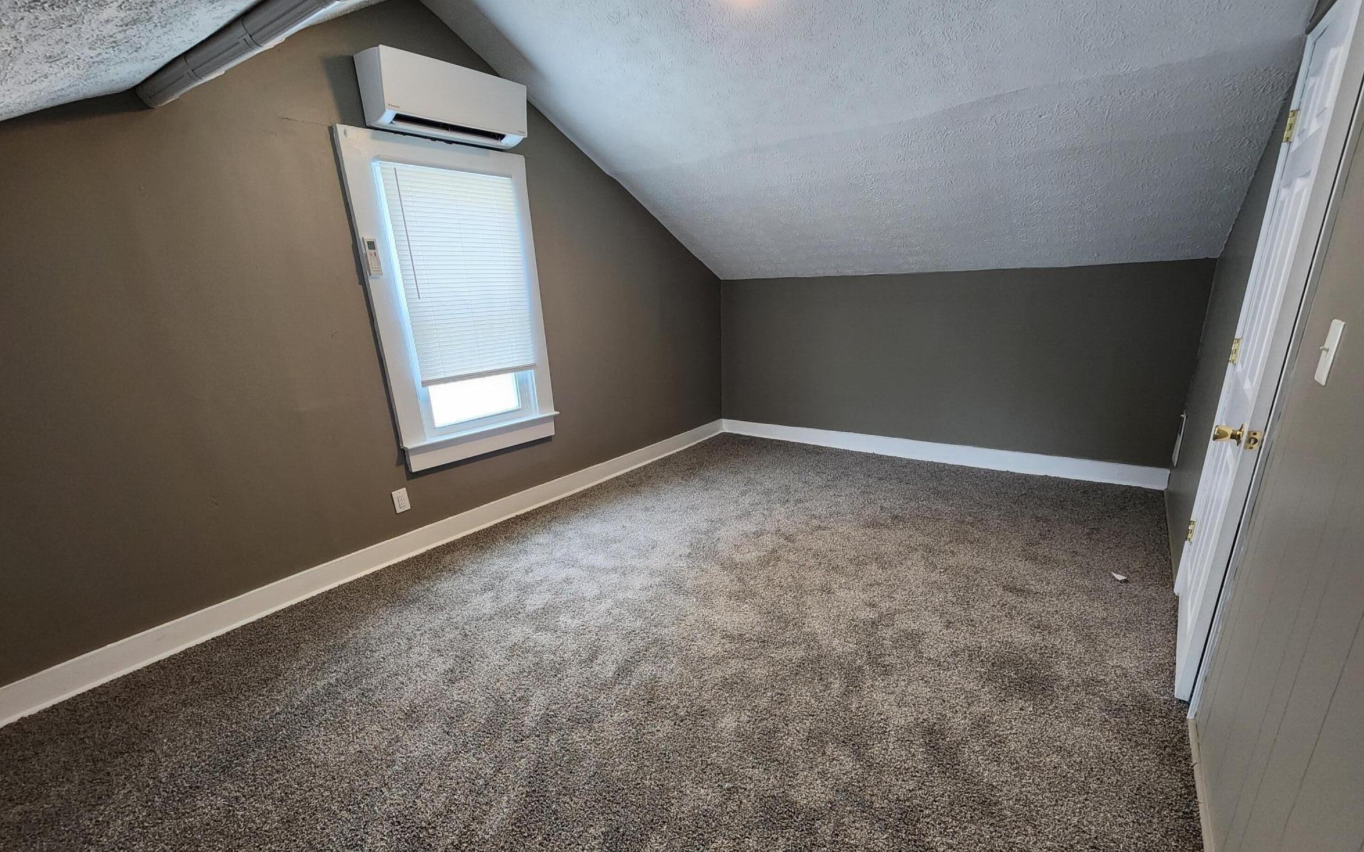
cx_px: 677
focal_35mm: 14
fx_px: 520
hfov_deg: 105.3
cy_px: 477
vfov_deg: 78.3
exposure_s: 1/60
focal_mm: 2.2
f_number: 2.2
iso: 250
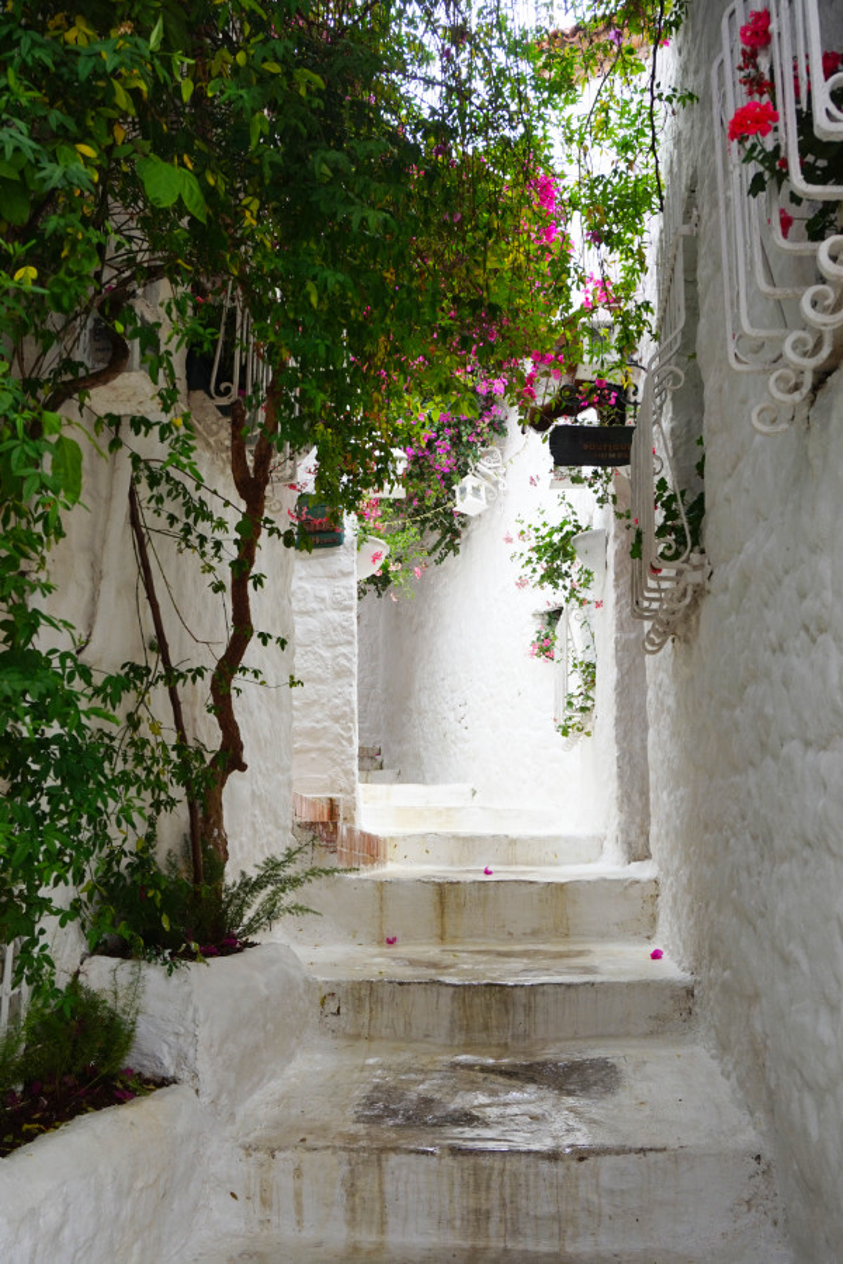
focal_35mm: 38
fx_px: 1317
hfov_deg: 35.5
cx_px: 422
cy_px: 632
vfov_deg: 51.3
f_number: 6.3
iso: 100
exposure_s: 1/60
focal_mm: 25
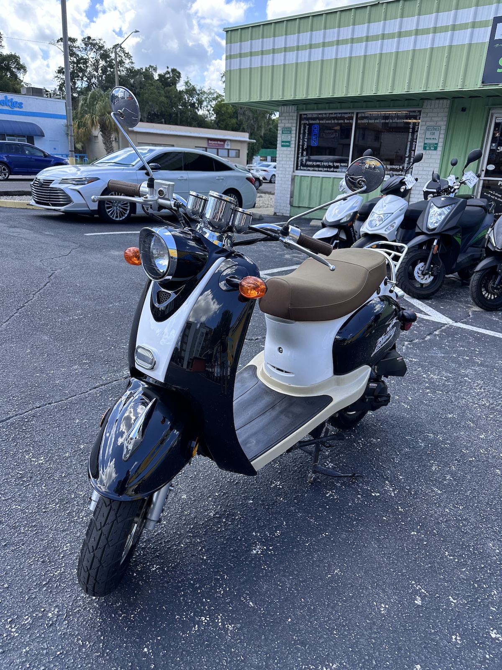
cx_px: 251
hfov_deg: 56.8
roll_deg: -3.3
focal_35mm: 24
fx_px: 464
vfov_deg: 71.6
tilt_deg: -20.0
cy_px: 335
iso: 80
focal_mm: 6.86
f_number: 1.78
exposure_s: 1/1050
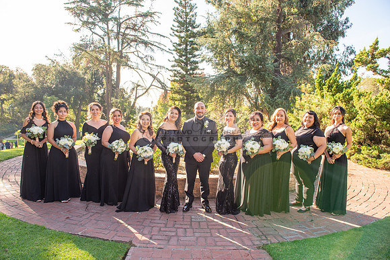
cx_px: 195
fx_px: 260
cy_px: 130
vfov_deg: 53.2
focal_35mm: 24
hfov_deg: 73.7
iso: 200
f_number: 5.6
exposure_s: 1/250
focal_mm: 24
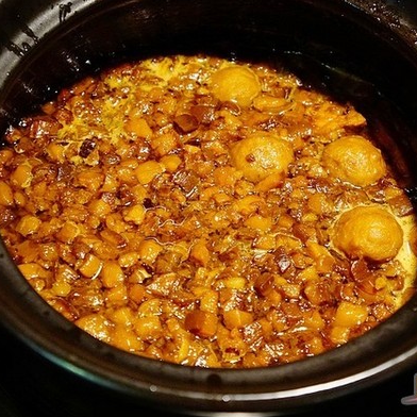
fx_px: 772
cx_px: 223
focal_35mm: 57
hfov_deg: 30.2
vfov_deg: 30.2
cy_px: 212
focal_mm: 29
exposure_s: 1/50
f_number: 4
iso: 6400
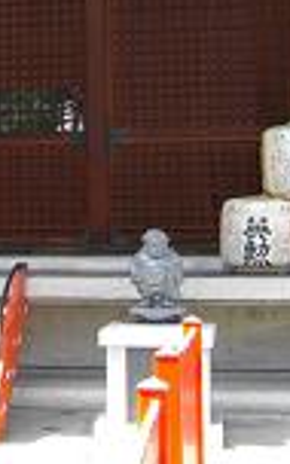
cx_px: -29
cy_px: 37
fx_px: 1100
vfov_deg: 23.1
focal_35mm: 87
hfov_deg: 14.7
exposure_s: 1/250
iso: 100
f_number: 2.9
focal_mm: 5.7
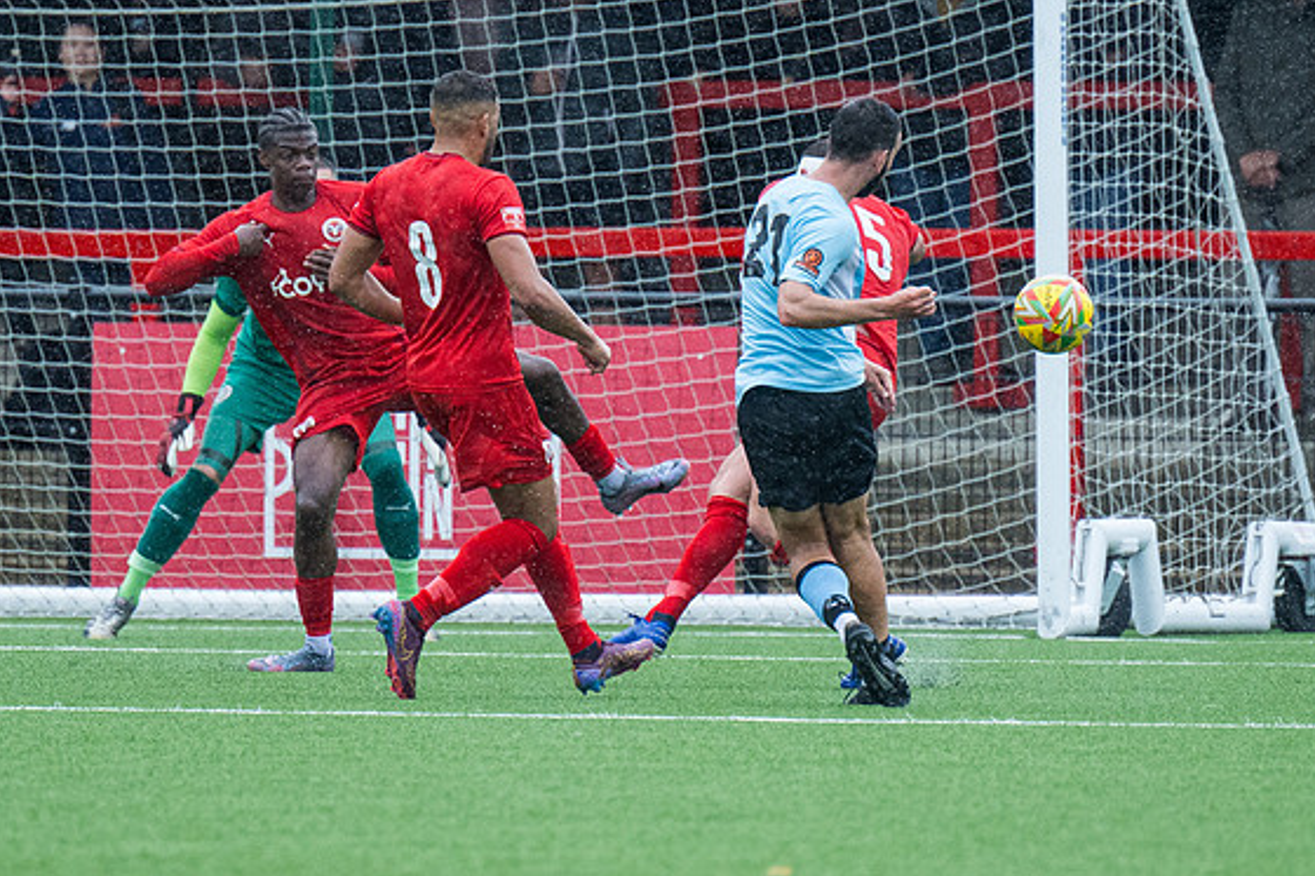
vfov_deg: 2.1
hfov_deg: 3.1
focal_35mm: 668
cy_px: 570
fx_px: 24392
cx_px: 765
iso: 1000
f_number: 4
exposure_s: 1/2000
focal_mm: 260
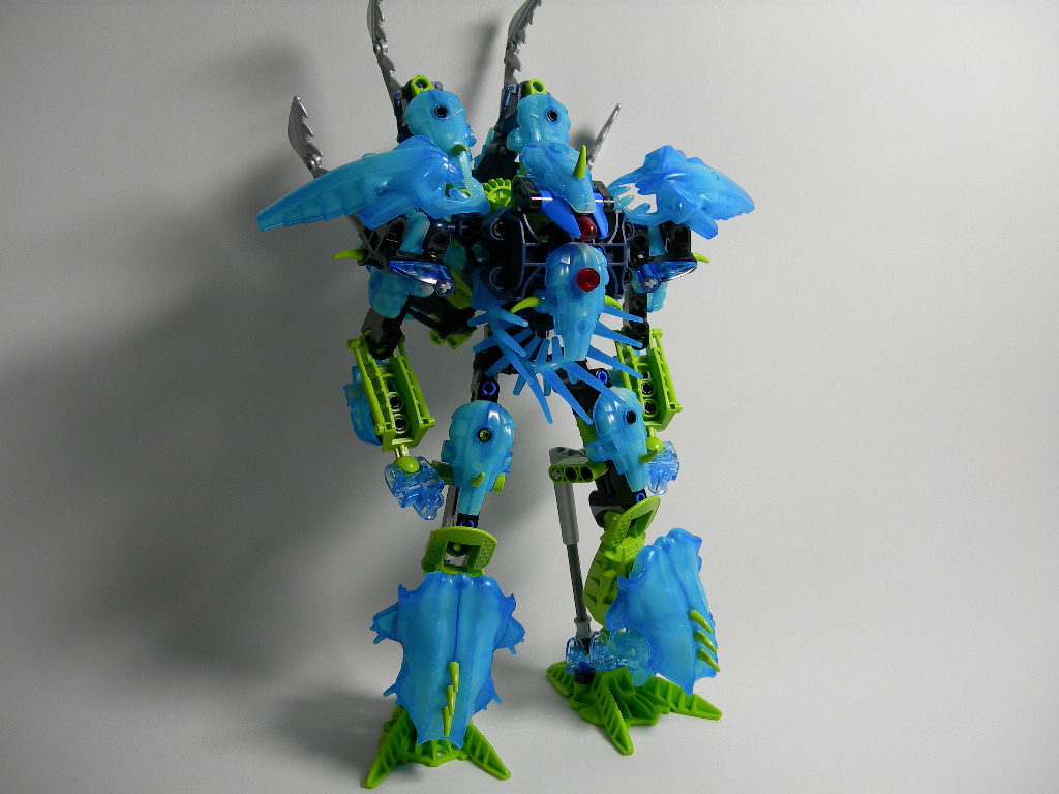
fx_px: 1163
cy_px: 397
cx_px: 530
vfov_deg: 37.7
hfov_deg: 49.0
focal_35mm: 38
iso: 50
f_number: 2.8
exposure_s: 1/40
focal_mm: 7.8
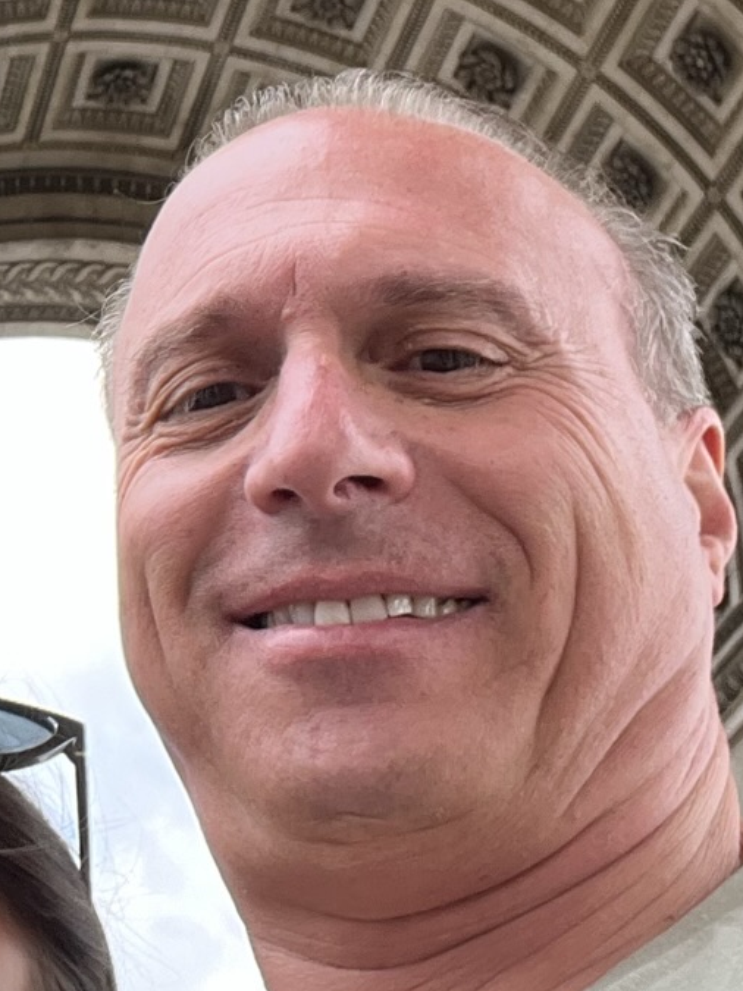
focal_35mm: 91
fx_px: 2605
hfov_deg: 15.4
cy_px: 253
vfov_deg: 21.4
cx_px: -263
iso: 40
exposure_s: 1/172
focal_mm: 2.71
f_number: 2.2
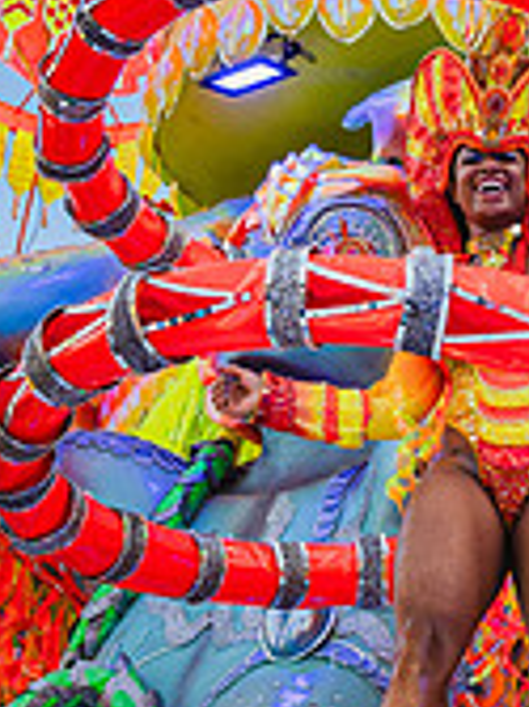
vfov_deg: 23.1
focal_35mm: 84
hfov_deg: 17.4
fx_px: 1714
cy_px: 199
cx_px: 404
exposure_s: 1/1000
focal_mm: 32.5
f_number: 5.6
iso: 640
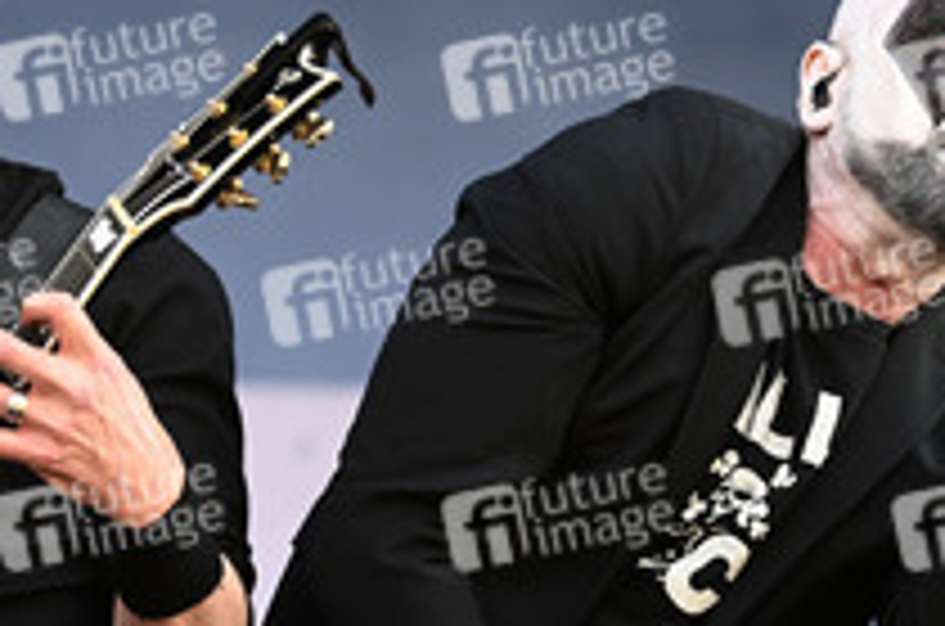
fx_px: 4845
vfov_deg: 7.4
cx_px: 439
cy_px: 405
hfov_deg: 11.1
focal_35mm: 185
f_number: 2.8
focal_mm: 86
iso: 320
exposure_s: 1/400
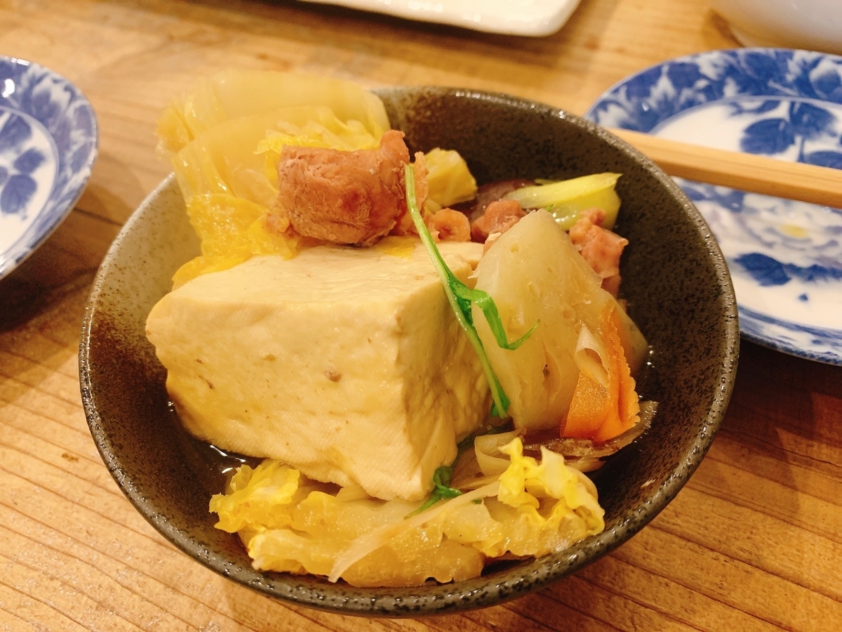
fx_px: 632
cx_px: 421
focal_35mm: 26
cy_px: 316
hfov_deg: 67.3
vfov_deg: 53.1
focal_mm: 4.25
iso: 250
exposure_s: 1/50
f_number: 1.8
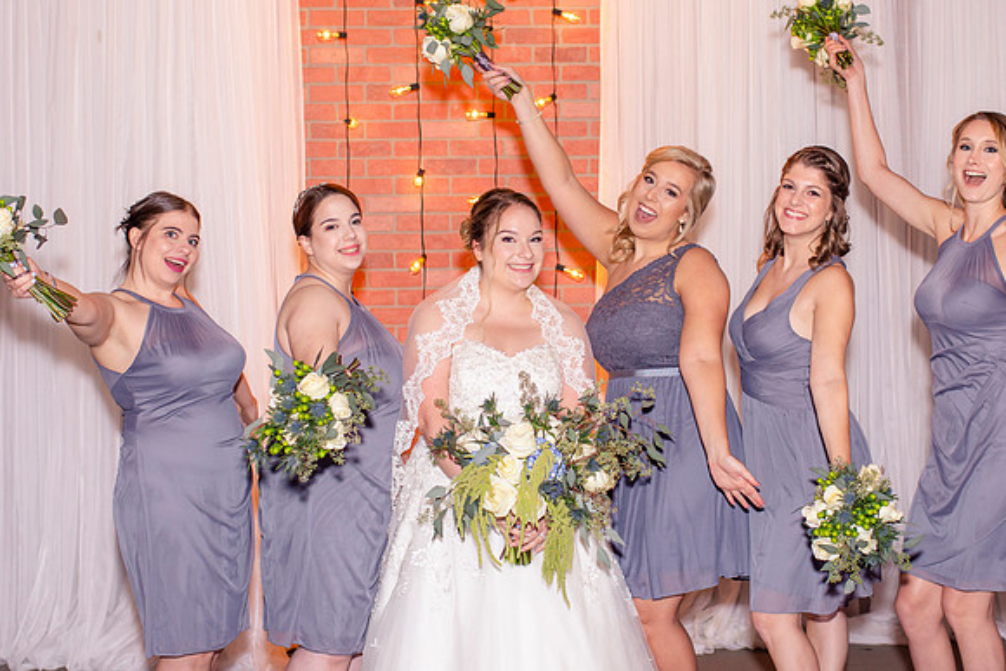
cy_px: 330
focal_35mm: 58
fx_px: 1610
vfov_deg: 23.6
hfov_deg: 34.7
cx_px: 516
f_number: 2.8
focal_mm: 35
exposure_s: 1/250
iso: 250
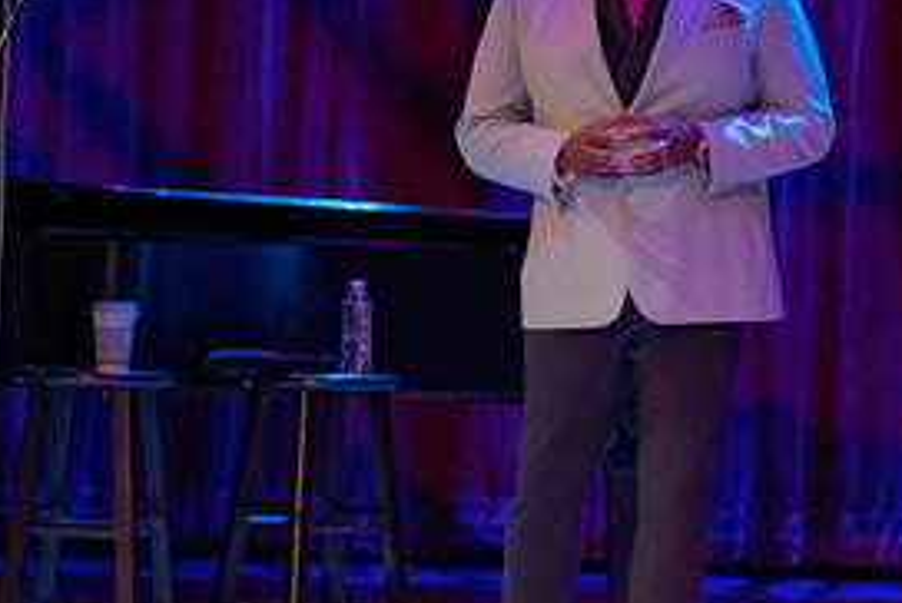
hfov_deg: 5.2
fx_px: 9882
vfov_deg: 3.5
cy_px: 369
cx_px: 905
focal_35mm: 394
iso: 6400
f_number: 5.6
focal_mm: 185
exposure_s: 1/320
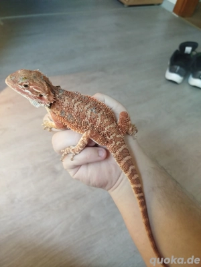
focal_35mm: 24
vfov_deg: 71.6
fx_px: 186
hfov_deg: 56.8
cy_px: 134
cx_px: 100
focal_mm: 5.31
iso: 800
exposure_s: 1/33
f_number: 1.7
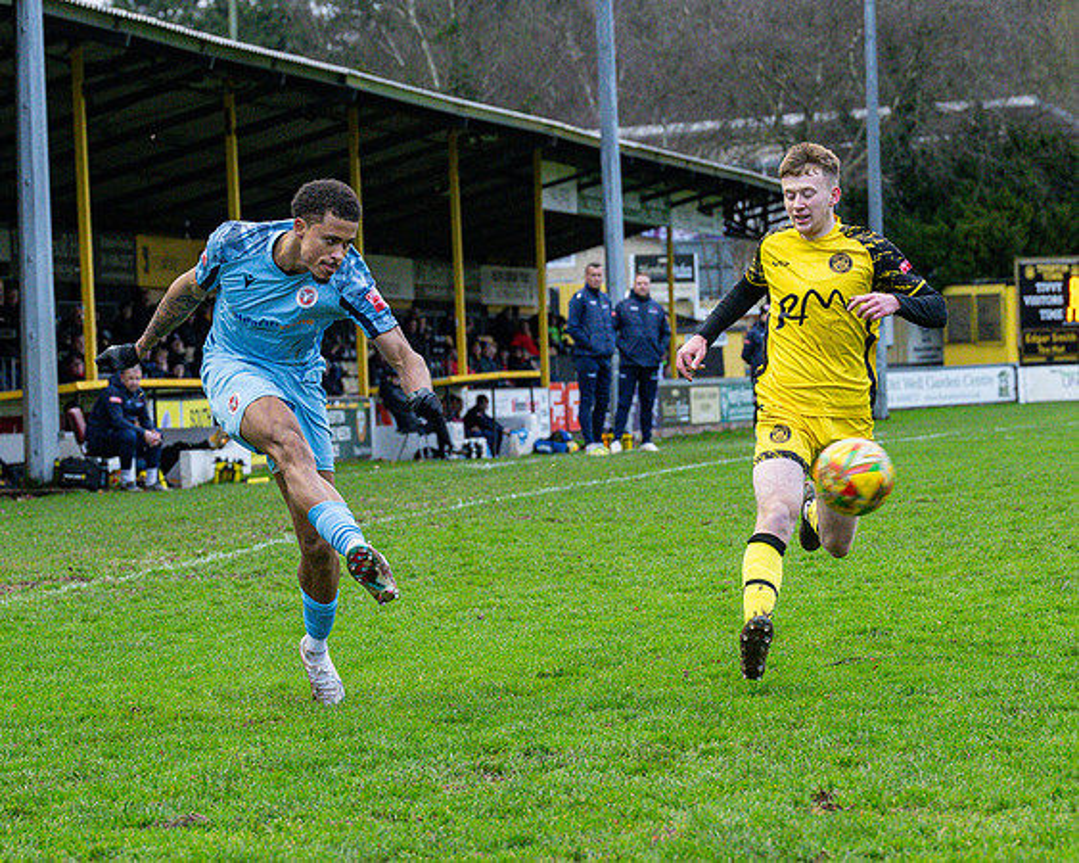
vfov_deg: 11.3
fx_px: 4377
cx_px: 429
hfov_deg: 14.0
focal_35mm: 137
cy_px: 473
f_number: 4
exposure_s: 1/1250
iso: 2000
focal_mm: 70
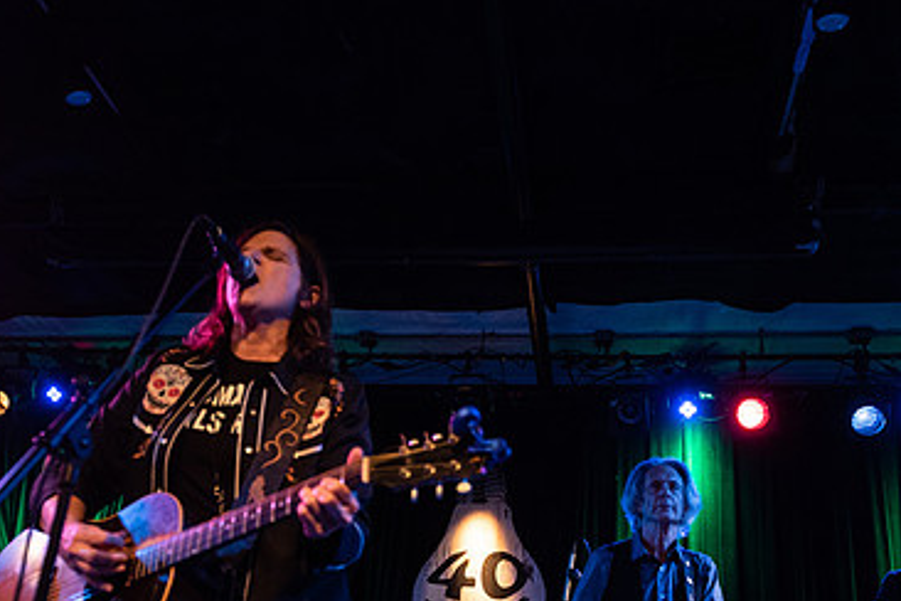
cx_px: 443
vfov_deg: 34.3
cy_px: 454
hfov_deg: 50.7
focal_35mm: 38
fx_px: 951
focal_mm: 24
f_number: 3.2
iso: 2000
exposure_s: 1/200
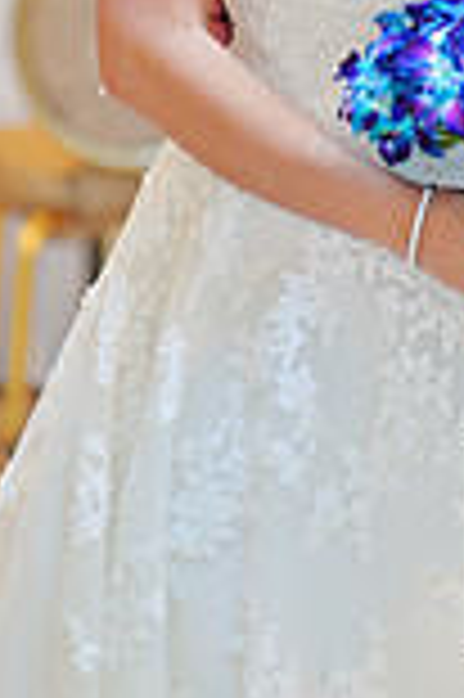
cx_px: 592
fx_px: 4786
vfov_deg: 8.2
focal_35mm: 247
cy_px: -297
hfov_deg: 5.5
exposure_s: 1/160
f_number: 2.2
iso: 1250
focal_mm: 85
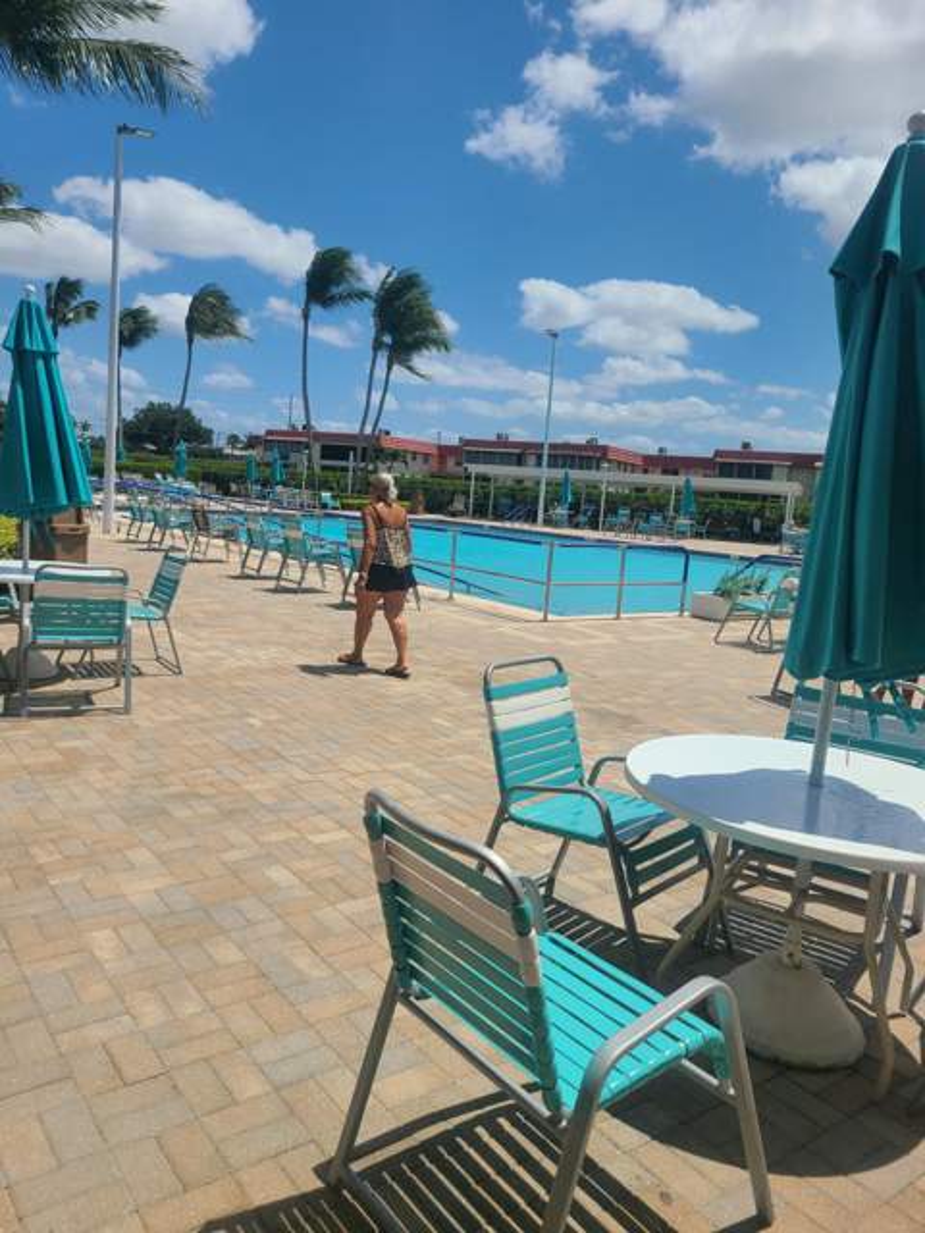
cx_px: 462
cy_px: 616
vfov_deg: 67.3
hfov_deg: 53.1
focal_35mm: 26
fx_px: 926
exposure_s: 1/4420
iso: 40
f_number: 1.8
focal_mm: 5.4
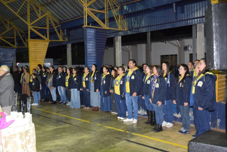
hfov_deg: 53.1
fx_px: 227
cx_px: 114
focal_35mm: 36
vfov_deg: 36.9
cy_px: 76
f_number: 3.8
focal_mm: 24
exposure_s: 1/60
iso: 2500
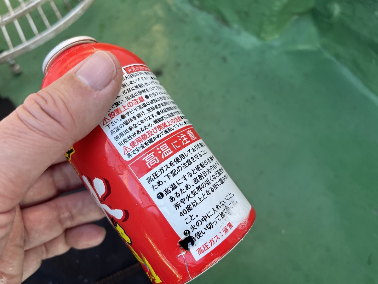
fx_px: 284
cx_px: 189
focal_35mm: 26
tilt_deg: -63.8
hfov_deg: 67.3
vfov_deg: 53.1
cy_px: 142
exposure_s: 1/122
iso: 40
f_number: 1.6
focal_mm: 5.1
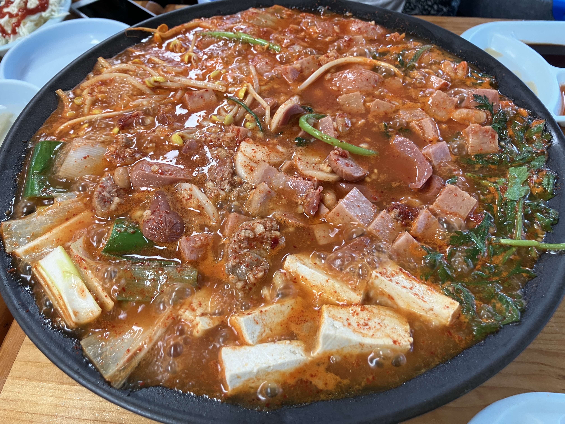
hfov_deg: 63.4
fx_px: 457
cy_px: 212
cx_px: 282
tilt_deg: -51.2
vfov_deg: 49.7
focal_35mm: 28
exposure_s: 1/60
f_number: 1.8
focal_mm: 3.99
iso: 80
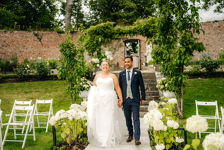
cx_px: 112
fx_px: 218
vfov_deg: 37.9
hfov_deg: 54.4
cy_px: 75
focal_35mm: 35
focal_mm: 35
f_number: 1.4
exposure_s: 1/4000
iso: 100
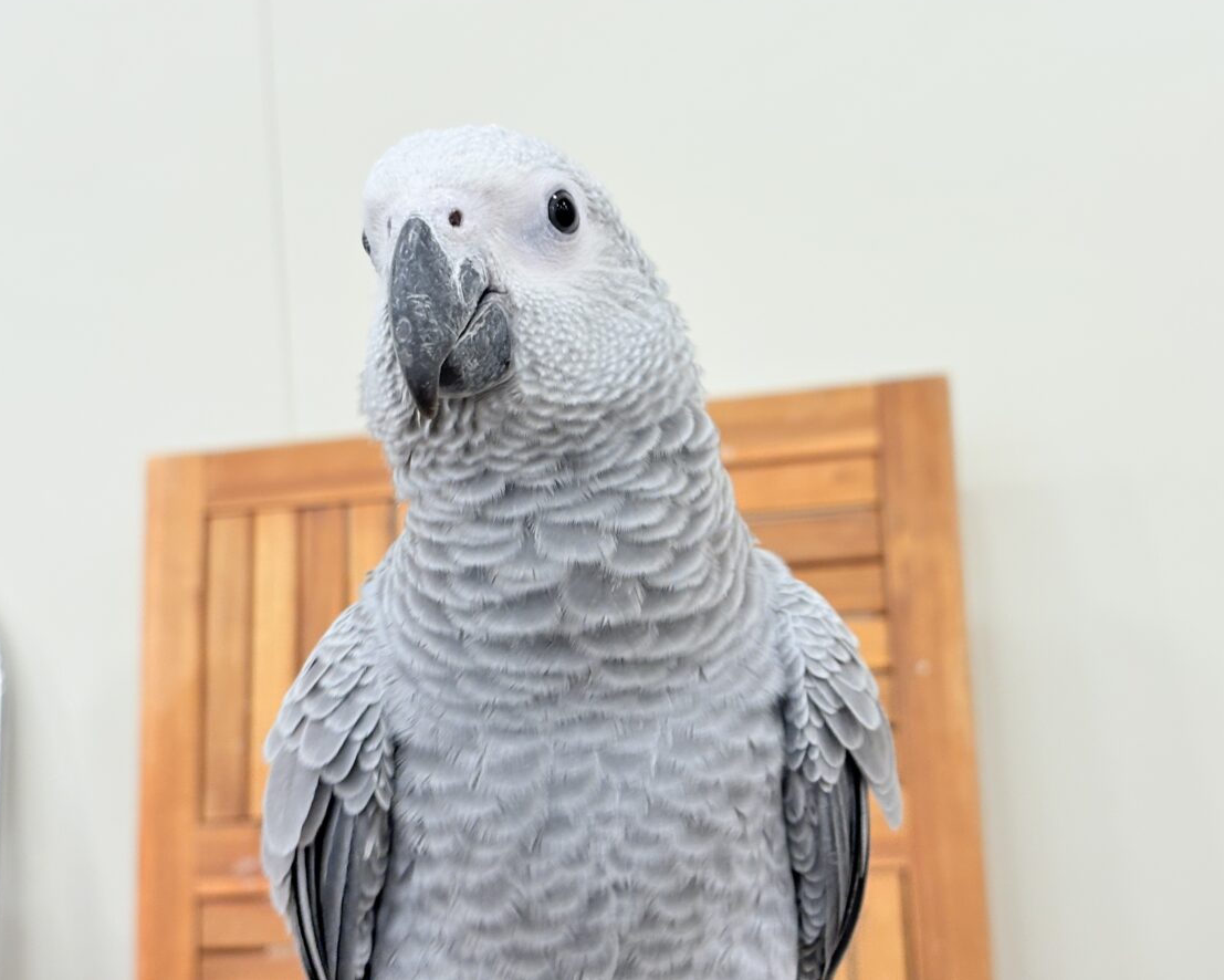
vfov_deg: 27.6
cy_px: 483
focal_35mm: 55
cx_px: 650
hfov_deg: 34.1
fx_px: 1993
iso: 40
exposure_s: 1/50
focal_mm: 5.96
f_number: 1.6
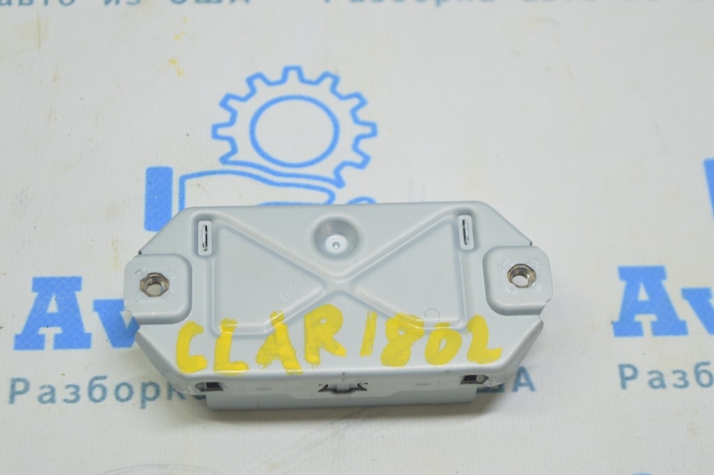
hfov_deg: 24.6
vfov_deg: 16.5
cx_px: 357
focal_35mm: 82
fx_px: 1635
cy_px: 238
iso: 400
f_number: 5.6
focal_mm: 55
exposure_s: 1/20
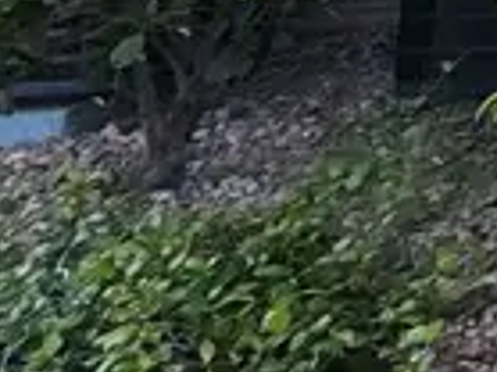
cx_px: 1673
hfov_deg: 10.0
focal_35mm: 96
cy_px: -554
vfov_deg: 12.0
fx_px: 1377
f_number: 2.2
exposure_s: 1/396
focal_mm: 2.2
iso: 64
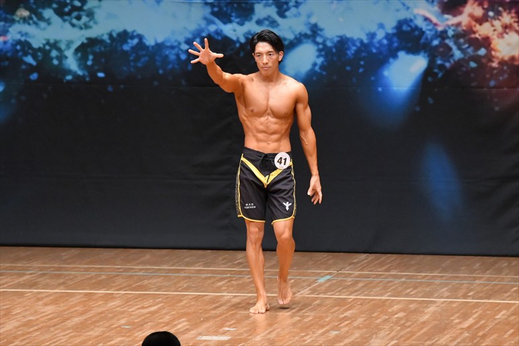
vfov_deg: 4.8
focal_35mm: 285
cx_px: 260
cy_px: 173
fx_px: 4107
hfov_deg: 7.2
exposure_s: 1/400
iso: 8000
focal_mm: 190
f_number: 5.6
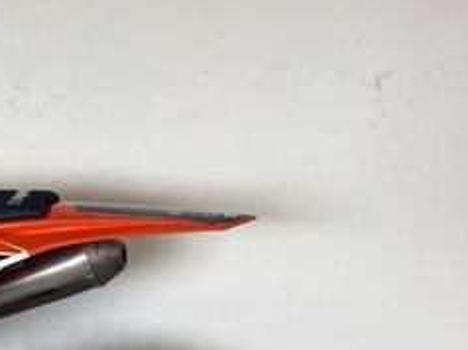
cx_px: -153
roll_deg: +1.9
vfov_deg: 20.8
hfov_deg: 24.1
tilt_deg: -19.5
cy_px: 275
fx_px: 945
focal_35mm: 70
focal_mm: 5.96
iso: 50
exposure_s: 1/100
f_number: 1.6
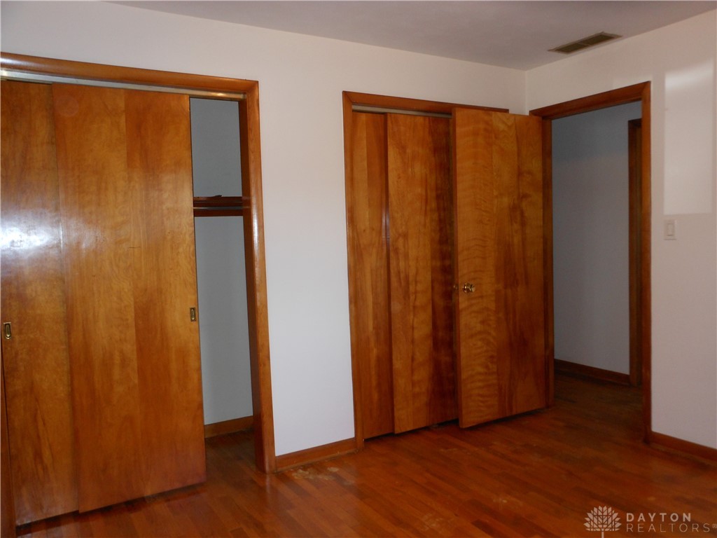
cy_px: 269
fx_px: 580
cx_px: 358
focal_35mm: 28
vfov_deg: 49.7
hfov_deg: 63.4
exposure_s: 1/25
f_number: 3.7
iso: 200
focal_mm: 5
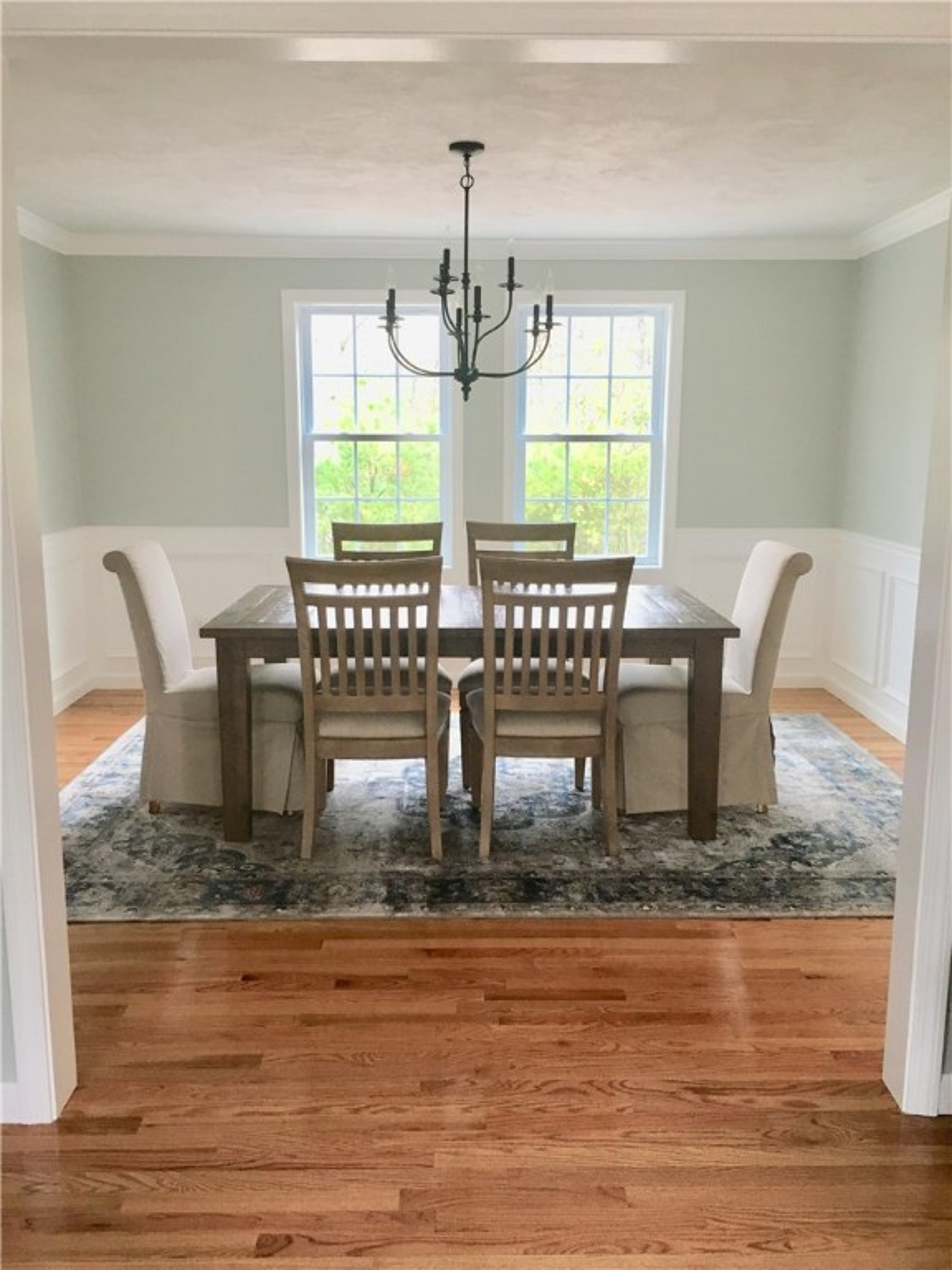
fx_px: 1063
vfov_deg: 61.7
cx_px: 476
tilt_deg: -12.2
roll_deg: +0.4
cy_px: 635
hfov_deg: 48.2
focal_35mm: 29
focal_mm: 4.15
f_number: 2.2
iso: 40
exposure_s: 1/30
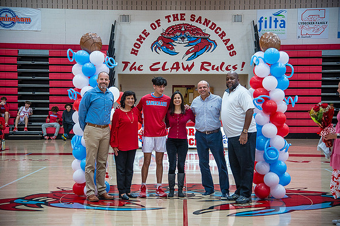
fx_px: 623
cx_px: 170
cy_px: 113
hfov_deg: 30.5
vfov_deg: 20.6
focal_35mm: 66
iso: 2000
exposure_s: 1/320
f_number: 4
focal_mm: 66
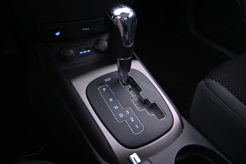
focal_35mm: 24
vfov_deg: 53.1
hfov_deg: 73.7
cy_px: 82
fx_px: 164
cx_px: 123
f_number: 3.5
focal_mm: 16
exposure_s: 1/15
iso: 3200
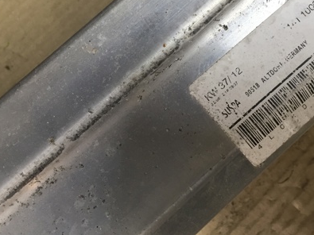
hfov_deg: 39.8
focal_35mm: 47
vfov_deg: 30.5
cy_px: 67
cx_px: 219
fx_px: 426
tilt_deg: -75.1
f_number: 2.2
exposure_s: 1/33
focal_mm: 4.15
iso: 40
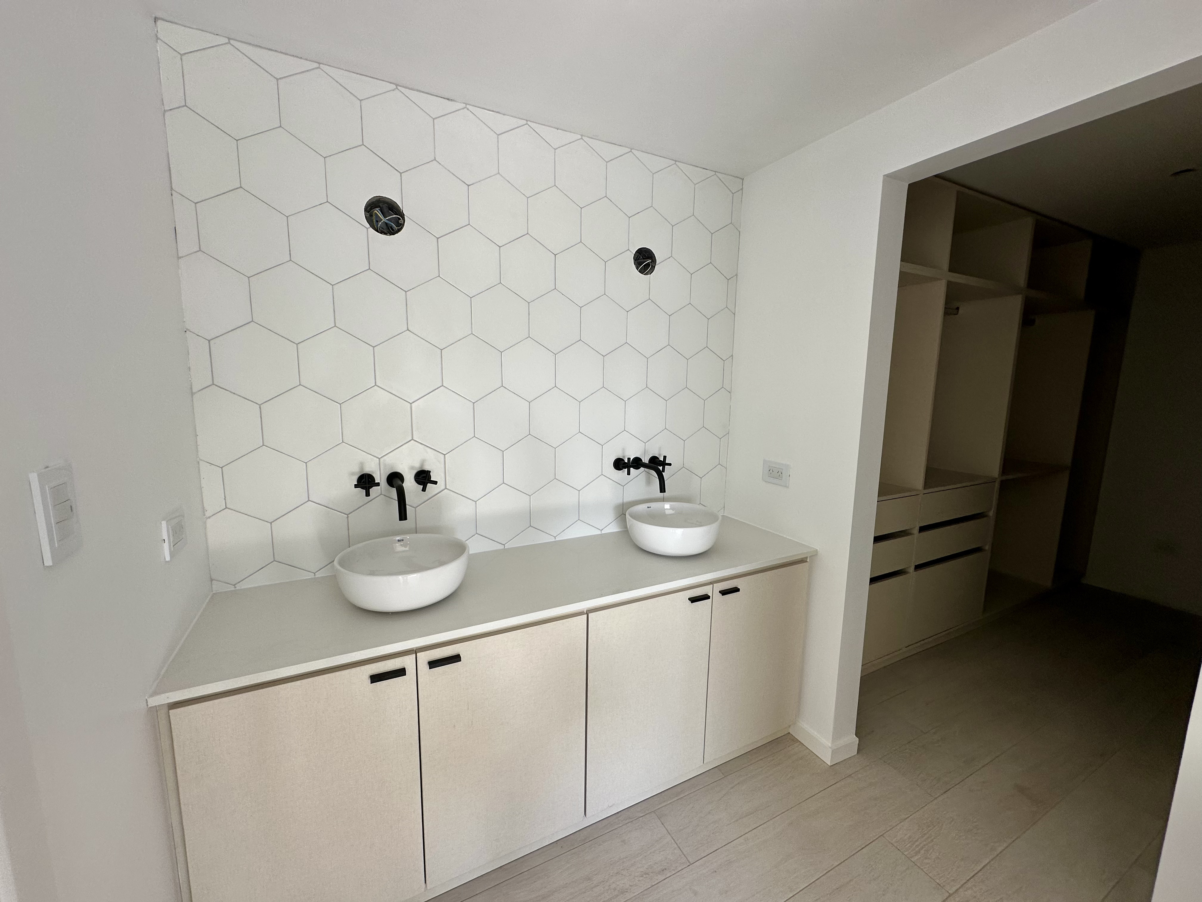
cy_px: 451
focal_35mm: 14
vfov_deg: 85.7
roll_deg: -0.8
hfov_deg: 102.1
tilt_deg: -8.1
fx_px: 486
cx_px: 601
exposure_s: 1/99
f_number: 2.2
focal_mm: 2.22
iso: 64
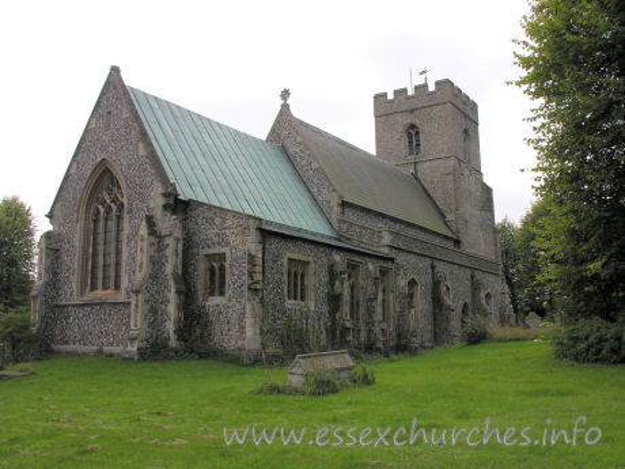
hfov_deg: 52.6
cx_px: 312
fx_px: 632
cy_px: 234
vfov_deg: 40.7
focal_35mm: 35
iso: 50
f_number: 5
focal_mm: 8.9
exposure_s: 1/159
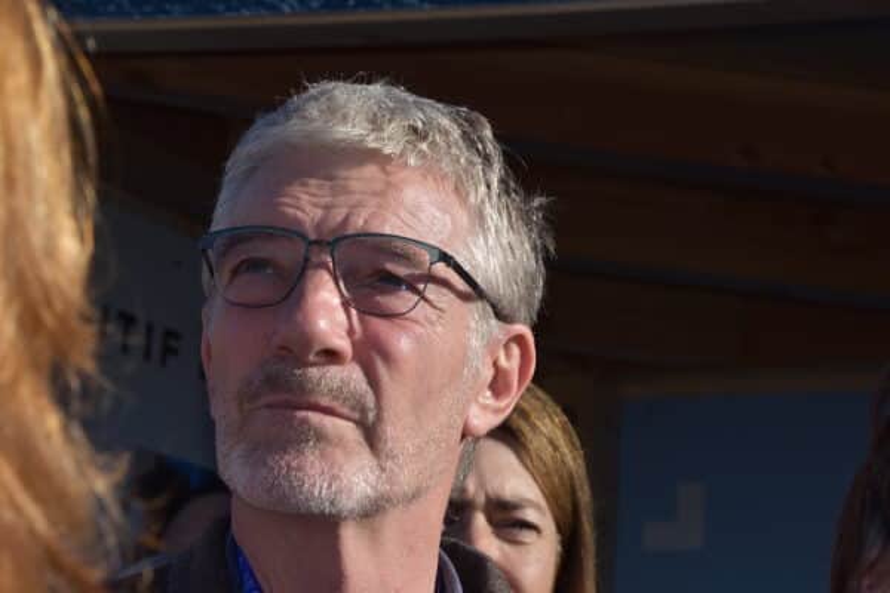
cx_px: 445
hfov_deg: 13.7
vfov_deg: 9.1
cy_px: 296
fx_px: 3708
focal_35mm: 150
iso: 100
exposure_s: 1/200
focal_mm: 100
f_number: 13
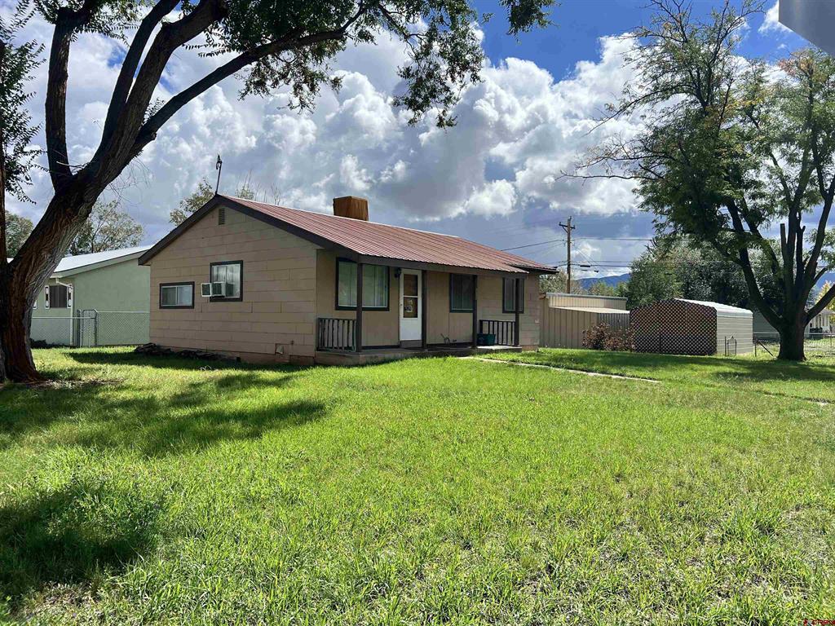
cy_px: 313
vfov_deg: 53.1
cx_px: 418
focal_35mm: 26
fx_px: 627
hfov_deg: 67.3
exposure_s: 1/5319
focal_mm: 5.7
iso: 50
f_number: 1.5
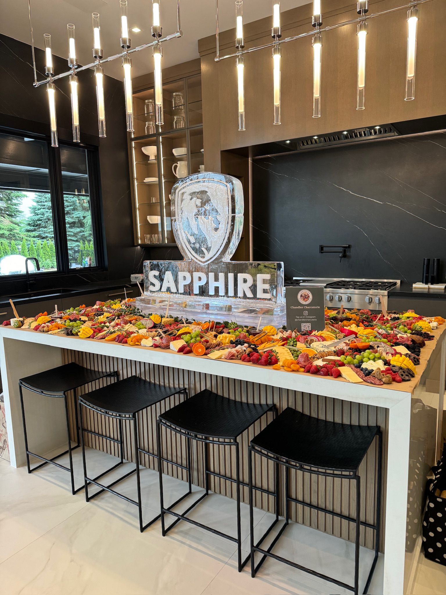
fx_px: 412
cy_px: 298
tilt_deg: -10.1
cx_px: 223
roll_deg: +1.4
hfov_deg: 56.8
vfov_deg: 71.6
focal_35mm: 24
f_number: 1.78
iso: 200
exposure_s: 1/120
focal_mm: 6.76
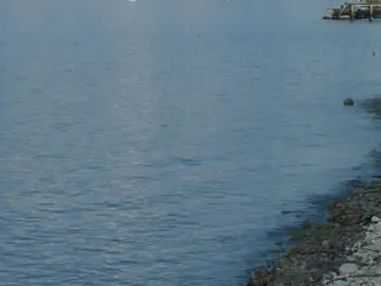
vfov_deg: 6.5
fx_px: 2510
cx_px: 57
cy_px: -5
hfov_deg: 8.7
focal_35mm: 228
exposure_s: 1/800
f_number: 5.6
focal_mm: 9.1
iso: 80
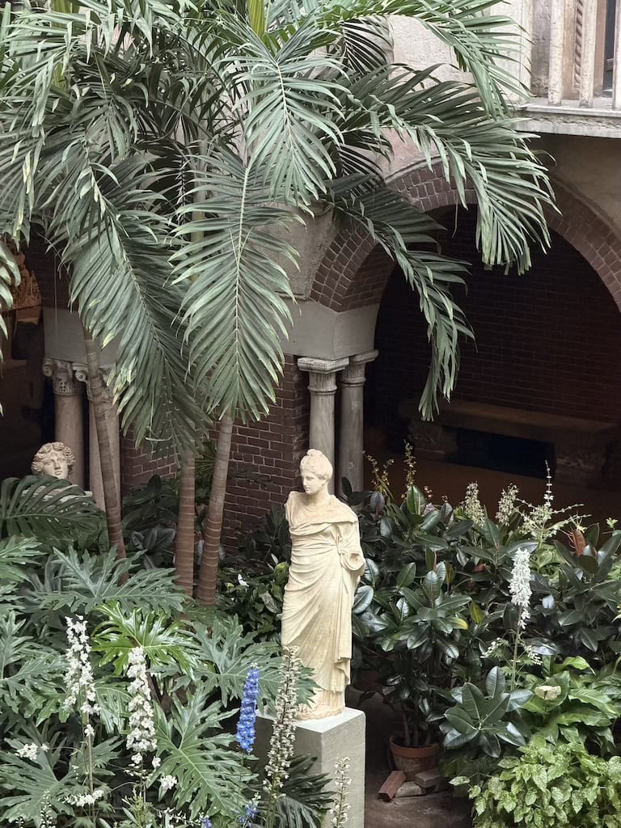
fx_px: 2392
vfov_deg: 19.6
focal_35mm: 100
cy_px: 414
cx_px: 310
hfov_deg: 14.8
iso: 250
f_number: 2.8
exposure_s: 1/121
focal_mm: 16.9
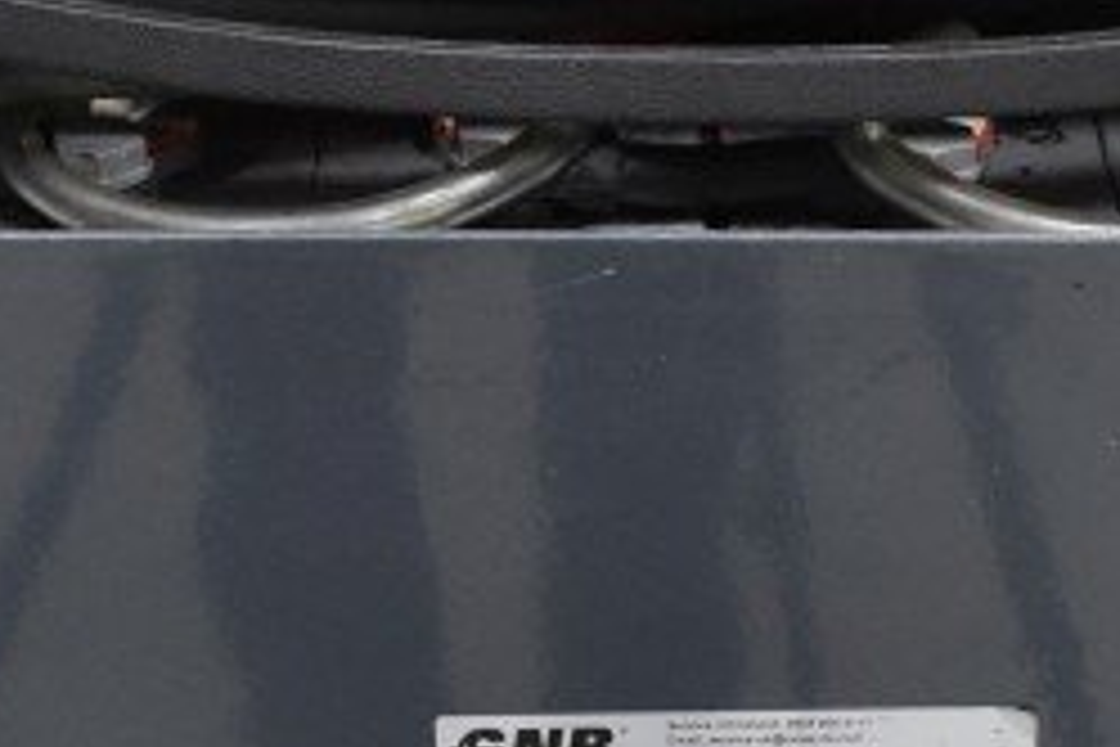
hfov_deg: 15.7
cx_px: 702
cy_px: 1004
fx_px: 4044
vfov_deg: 10.3
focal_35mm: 130
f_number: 4.5
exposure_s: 1/40
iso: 1600
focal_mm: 18
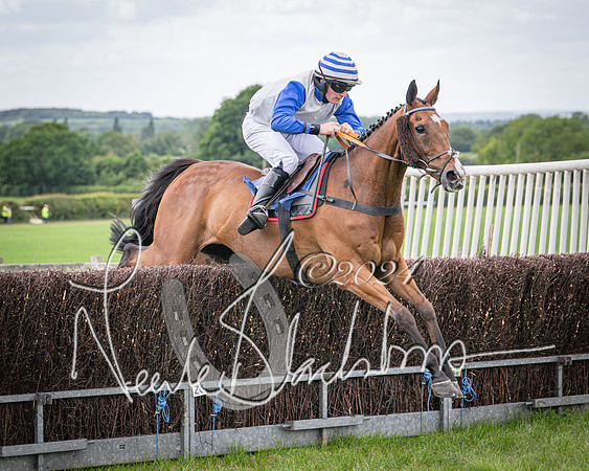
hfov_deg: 13.3
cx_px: 260
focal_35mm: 145
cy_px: 222
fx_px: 2531
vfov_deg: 10.6
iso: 400
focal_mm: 99
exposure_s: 1/1600
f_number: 4
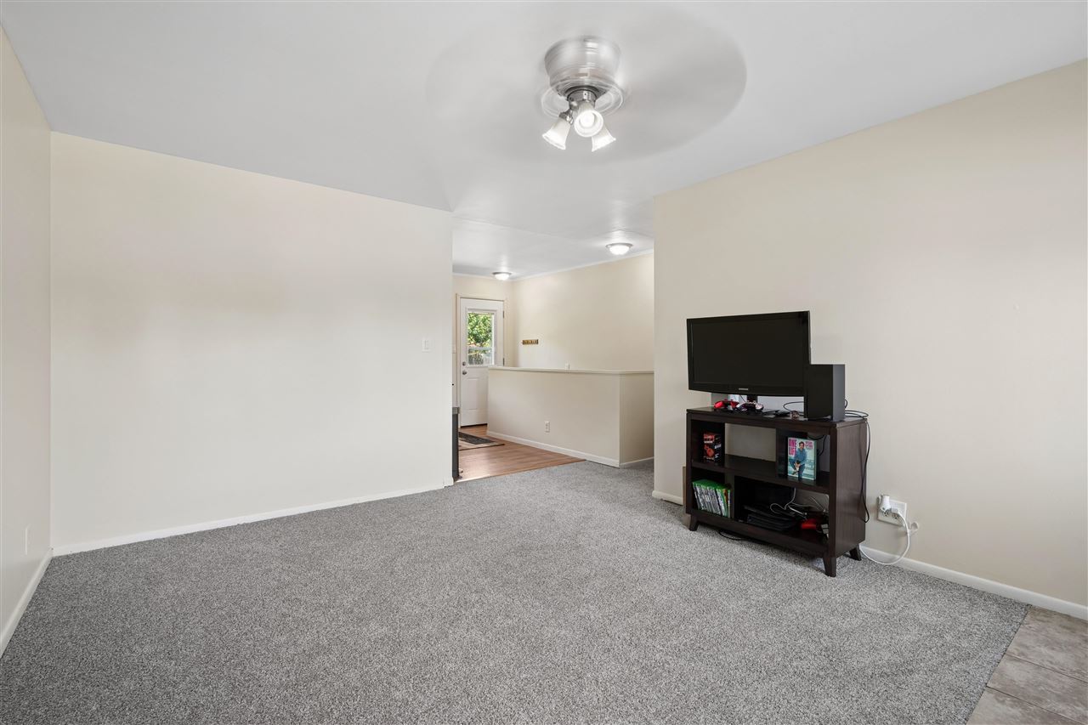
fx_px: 483
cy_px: 362
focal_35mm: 16
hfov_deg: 96.7
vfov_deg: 73.7
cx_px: 544
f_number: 10
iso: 400
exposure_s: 1/10
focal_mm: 16
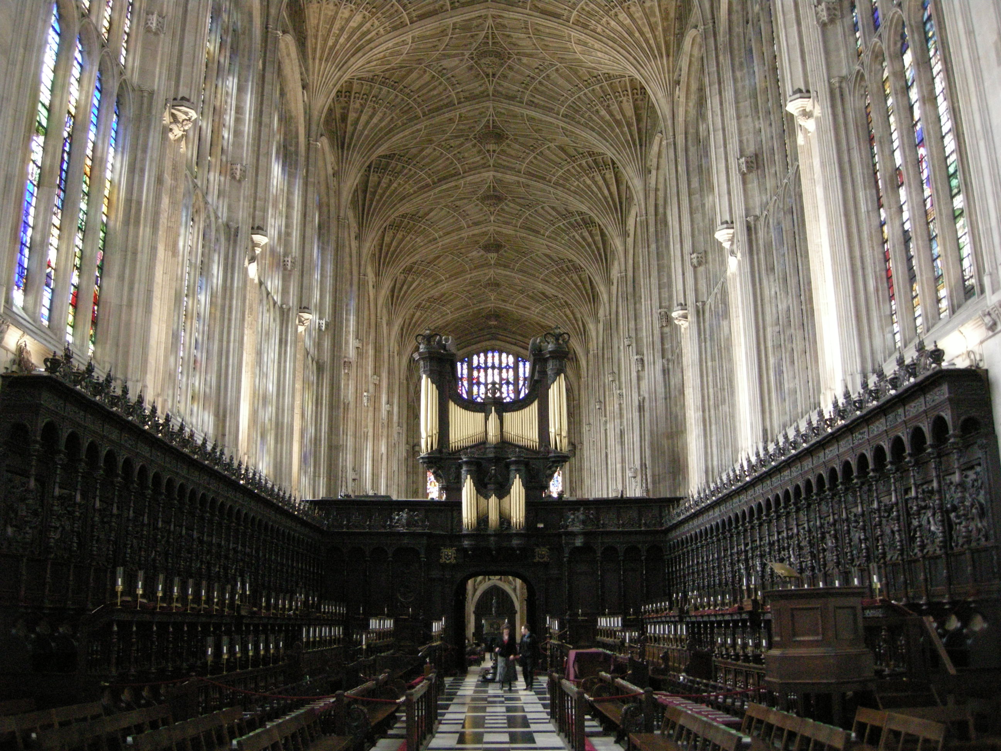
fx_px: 1041
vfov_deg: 39.7
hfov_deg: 51.4
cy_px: 376
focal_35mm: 36
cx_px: 500
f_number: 2.7
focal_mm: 7.5
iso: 663
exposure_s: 1/8
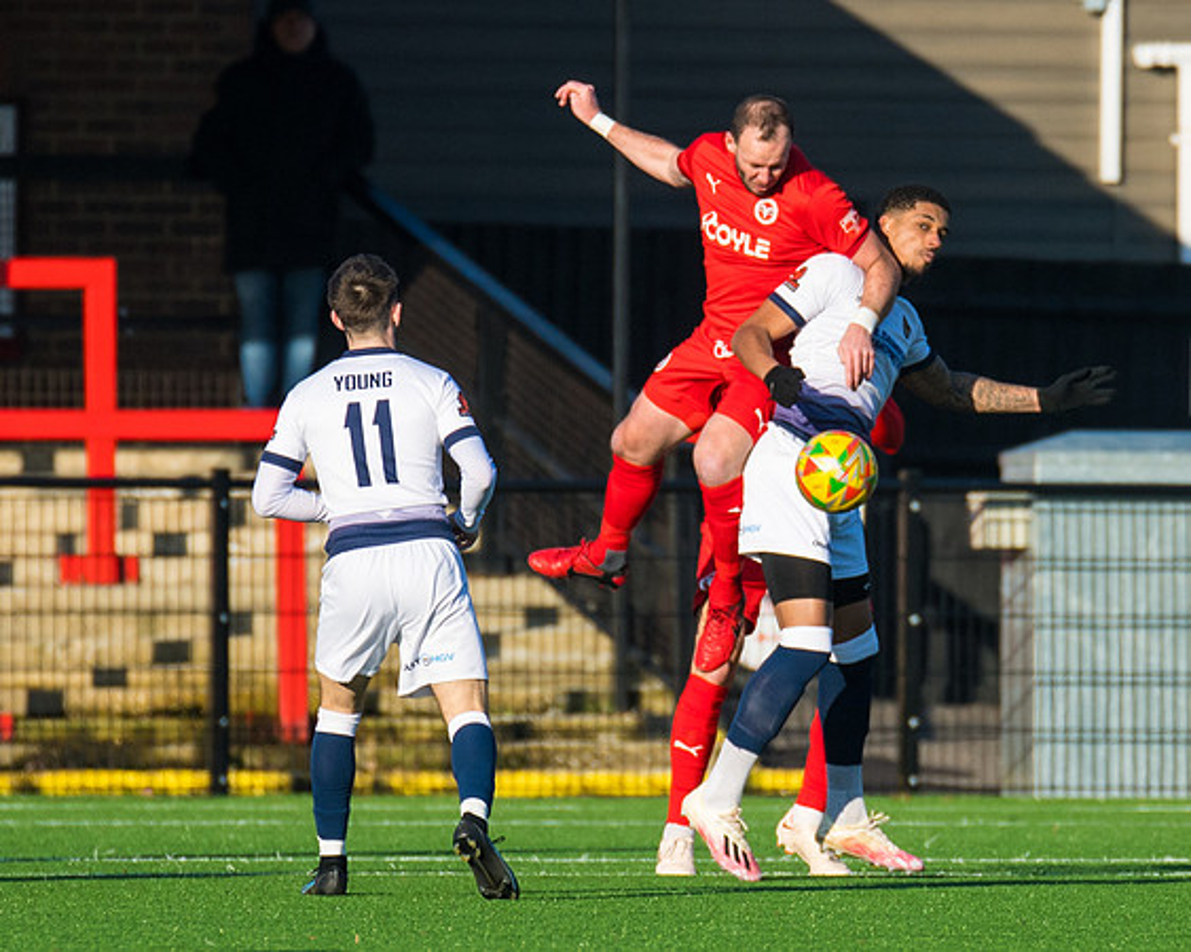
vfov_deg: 1.8
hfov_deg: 2.2
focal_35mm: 884
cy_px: 486
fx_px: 31145
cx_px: 839
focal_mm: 330
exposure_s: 1/3200
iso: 400
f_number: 4
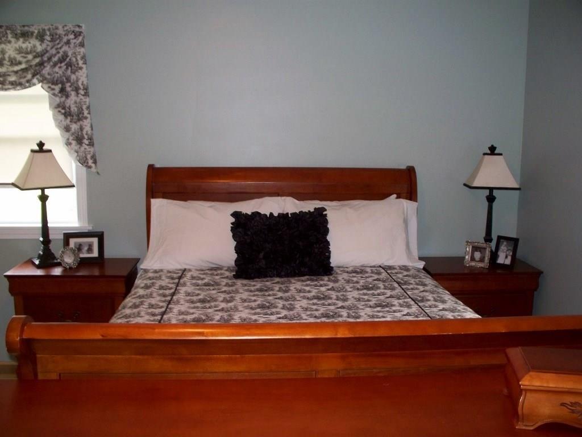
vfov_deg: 39.7
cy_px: 218
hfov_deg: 51.4
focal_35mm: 36
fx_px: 605
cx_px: 291
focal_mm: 7.54
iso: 200
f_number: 2.8
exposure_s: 1/30
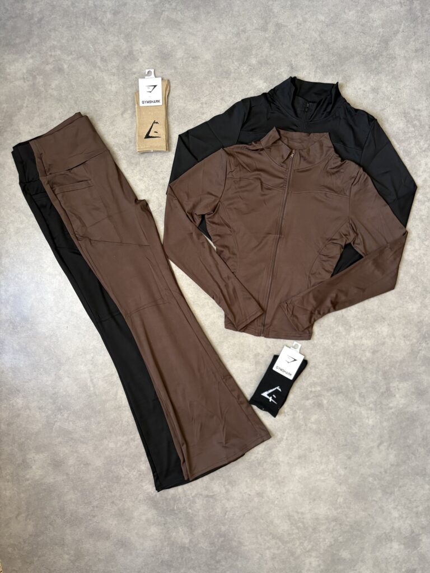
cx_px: 215
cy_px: 286
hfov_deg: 53.1
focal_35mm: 26
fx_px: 431
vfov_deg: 67.3
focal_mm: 5.96
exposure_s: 1/60
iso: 200
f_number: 1.6
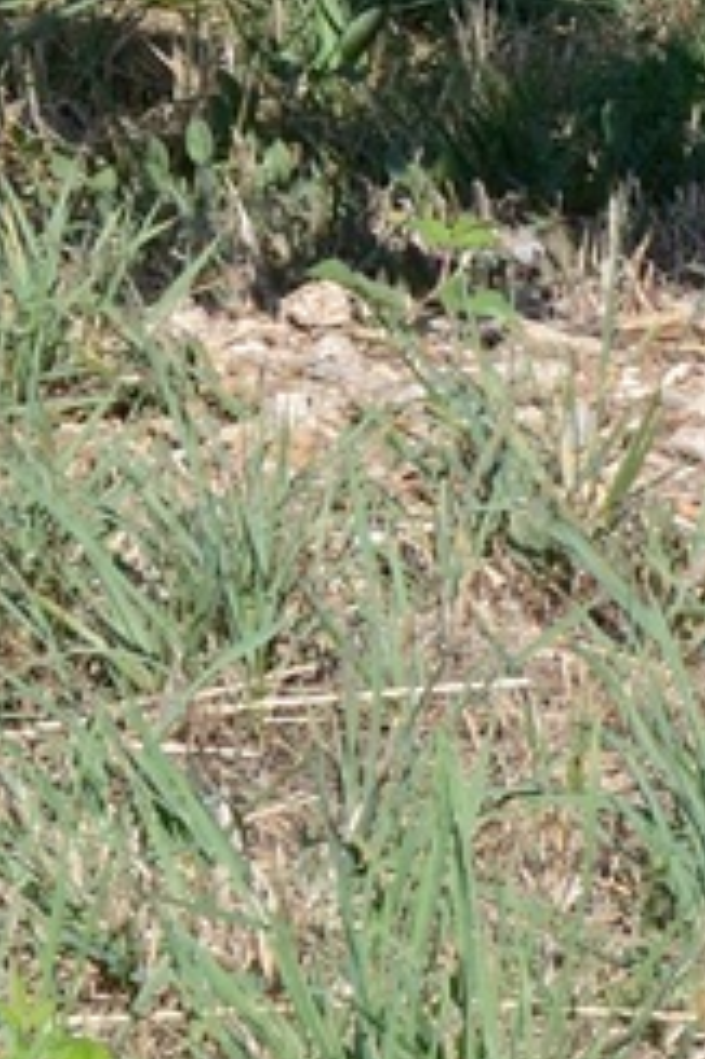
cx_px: 1613
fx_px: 15972
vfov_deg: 3.7
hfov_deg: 2.5
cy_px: -1681
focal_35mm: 543
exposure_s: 1/125
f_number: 18
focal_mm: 70
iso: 320
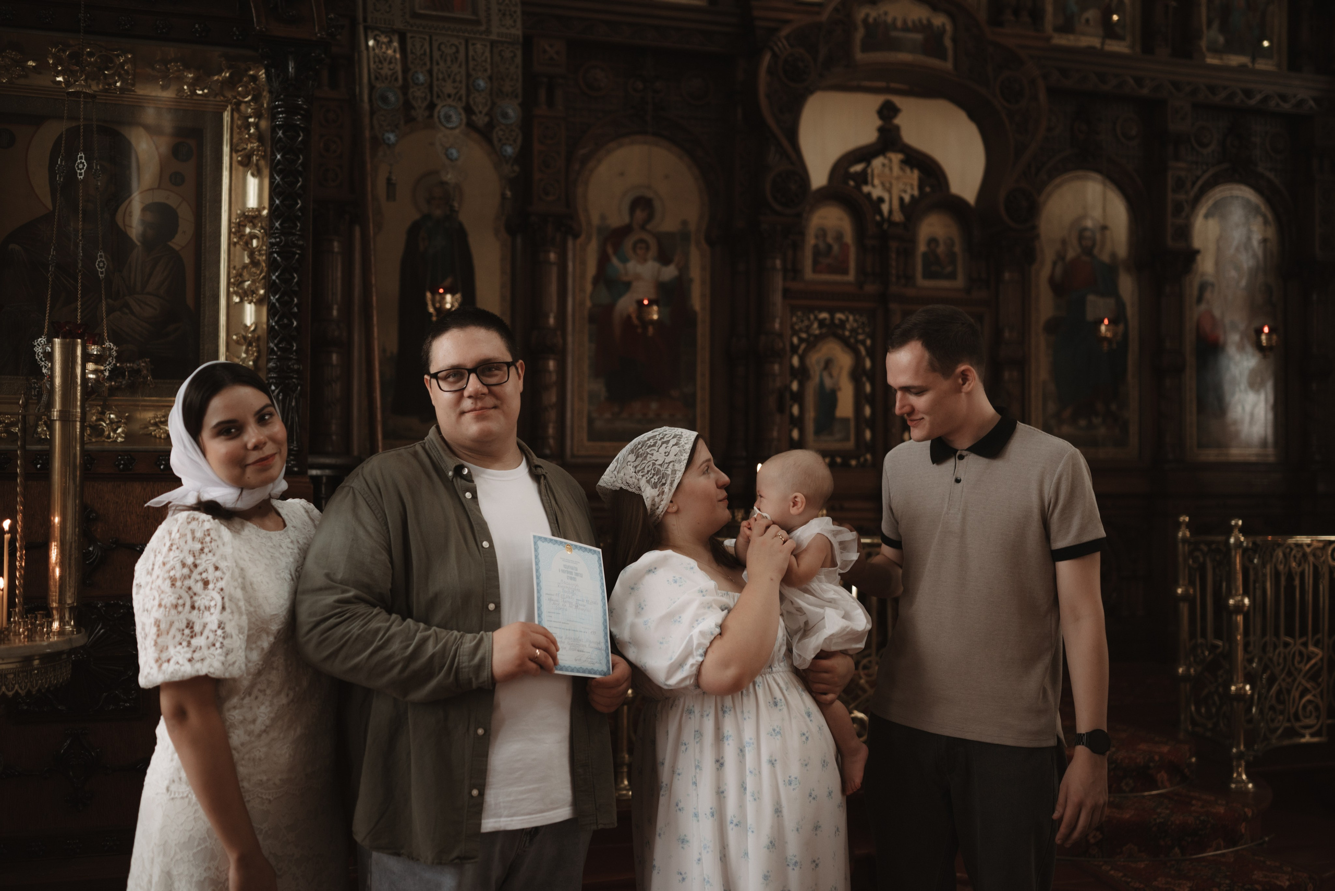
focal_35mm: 35
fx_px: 1298
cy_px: 446
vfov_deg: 37.9
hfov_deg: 54.4
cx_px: 668
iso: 500
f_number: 2.2
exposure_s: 1/250
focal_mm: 35
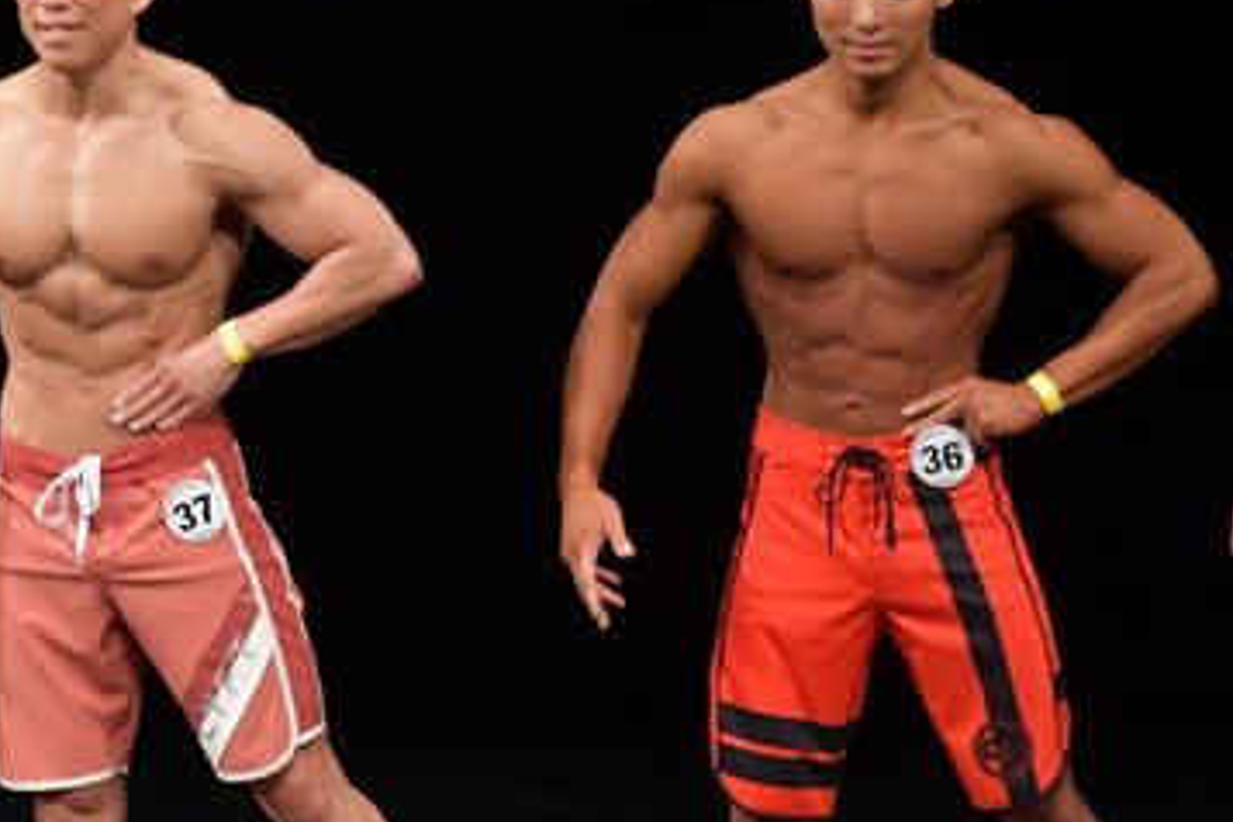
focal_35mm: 554
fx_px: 18973
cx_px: 140
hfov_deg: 3.7
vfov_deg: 2.5
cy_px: 508
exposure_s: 1/400
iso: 3200
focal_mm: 170
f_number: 5.6
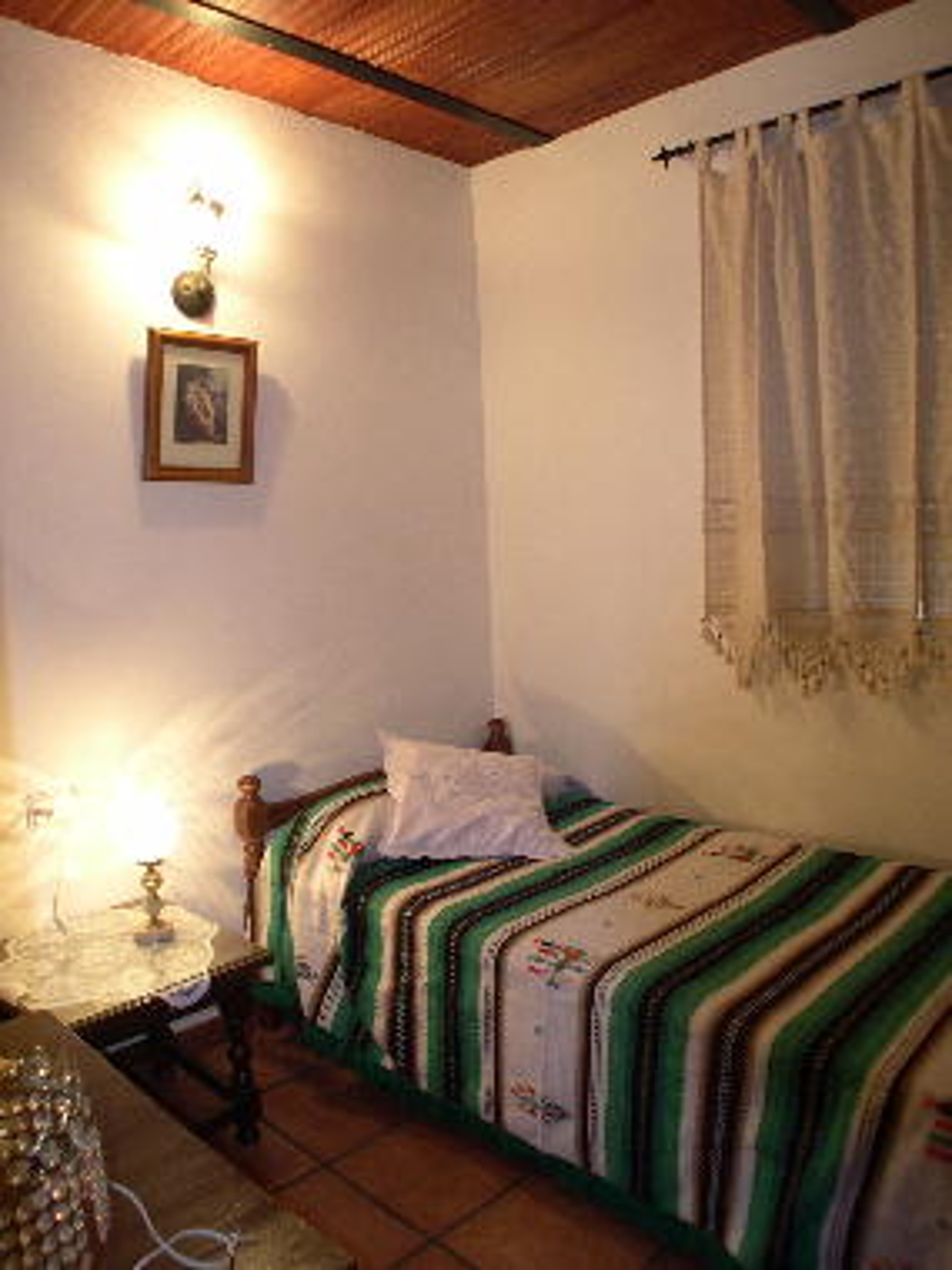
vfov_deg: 49.0
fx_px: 1393
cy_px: 635
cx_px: 476
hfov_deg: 37.7
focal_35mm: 38
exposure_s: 1/20.5
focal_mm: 8
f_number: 2.8
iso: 200
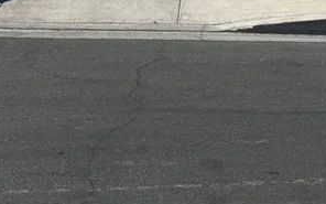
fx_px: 782
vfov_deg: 13.0
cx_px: 225
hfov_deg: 23.4
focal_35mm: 88
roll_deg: -1.6
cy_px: -194
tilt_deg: +2.2
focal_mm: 6.76
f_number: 1.78
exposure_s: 1/6410
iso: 80
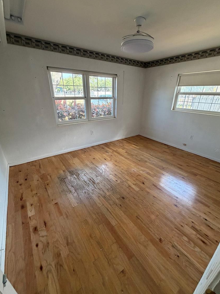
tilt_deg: -23.2
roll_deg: -1.2
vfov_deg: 98.2
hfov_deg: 81.7
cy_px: 150
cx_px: 115
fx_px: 127
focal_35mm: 15
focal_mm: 2.22
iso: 250
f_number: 2.2
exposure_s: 1/60
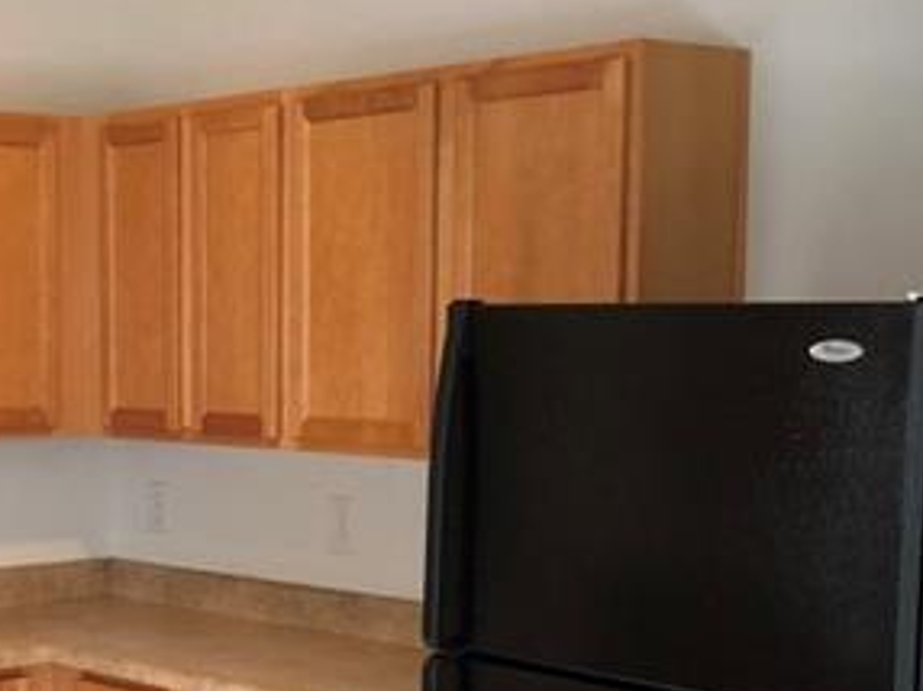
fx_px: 2078
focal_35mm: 78
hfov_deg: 24.5
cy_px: 530
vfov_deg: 18.7
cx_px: 155
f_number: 1.8
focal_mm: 3.99
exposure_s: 1/60
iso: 100
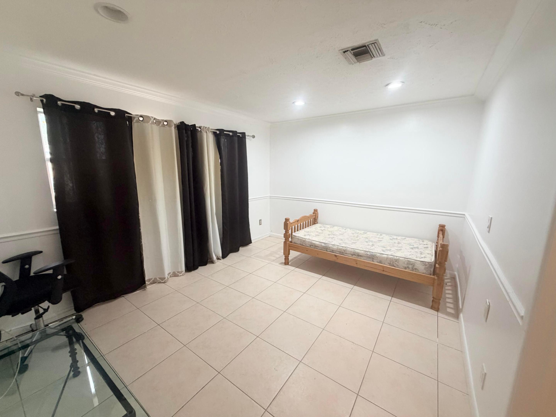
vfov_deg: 85.7
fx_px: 225
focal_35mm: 14
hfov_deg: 102.1
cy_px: 208
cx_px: 278
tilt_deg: -10.2
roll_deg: +0.7
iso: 200
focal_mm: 2.22
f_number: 2.2
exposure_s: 1/60
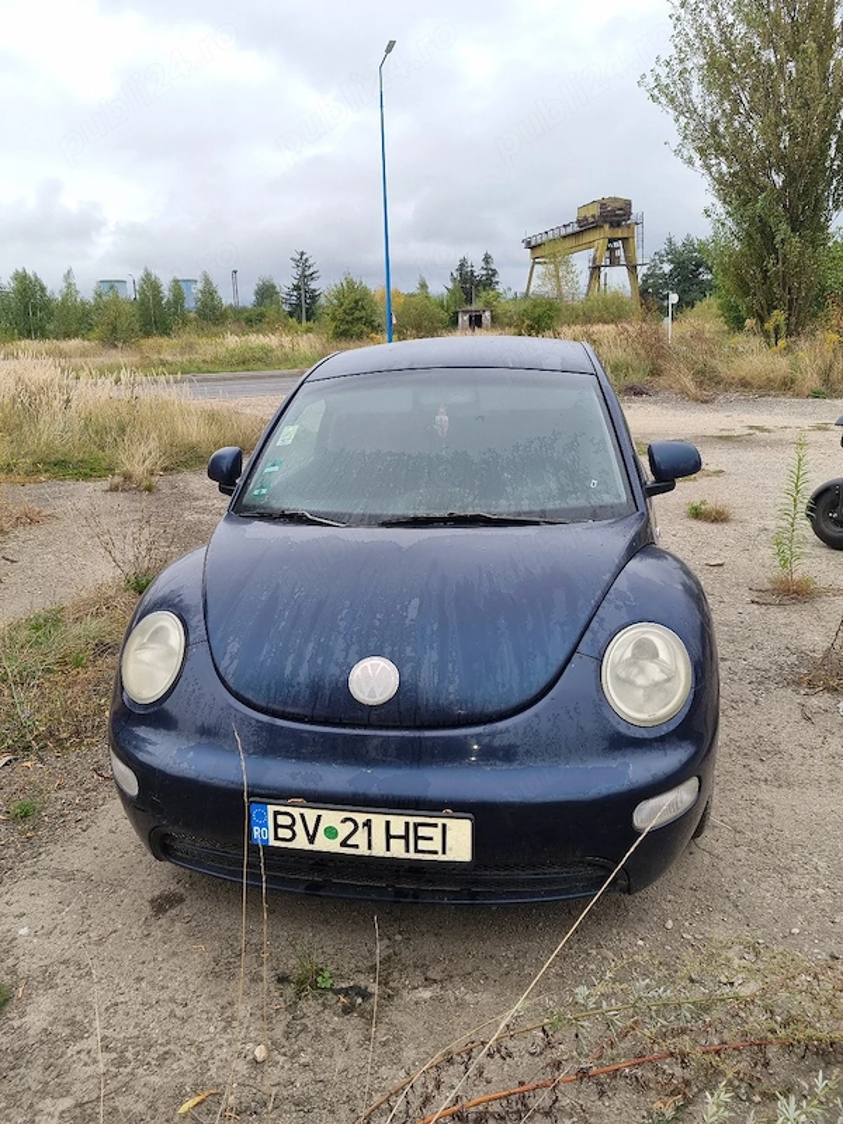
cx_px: 422
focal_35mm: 26
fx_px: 844
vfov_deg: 67.3
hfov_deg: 53.1
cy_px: 562
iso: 50
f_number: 1.8
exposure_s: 1/270
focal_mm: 5.4
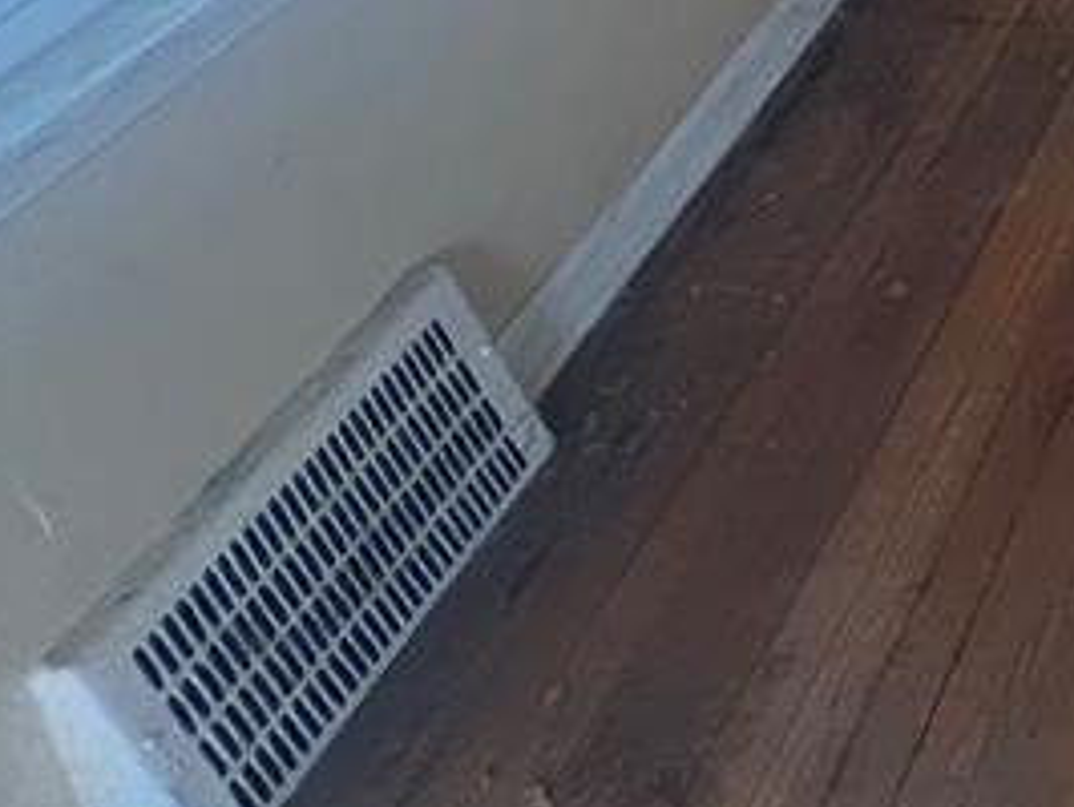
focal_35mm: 50
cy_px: -585
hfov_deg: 23.4
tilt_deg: -16.7
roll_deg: +0.9
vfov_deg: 21.2
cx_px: 1849
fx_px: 1553
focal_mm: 1.57
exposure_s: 1/61
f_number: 1.8
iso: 250
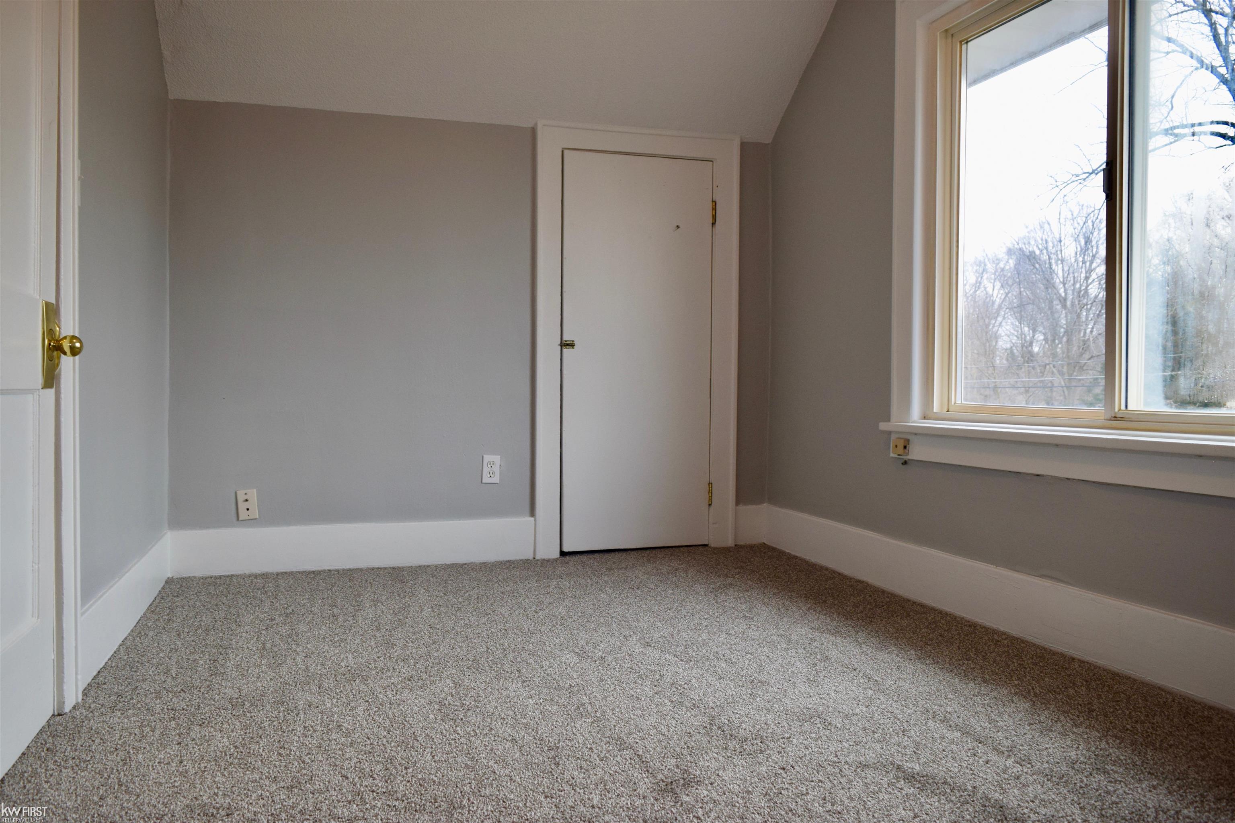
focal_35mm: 27
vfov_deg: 47.9
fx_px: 926
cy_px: 412
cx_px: 618
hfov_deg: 67.4
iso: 400
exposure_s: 1/160
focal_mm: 18
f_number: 6.3
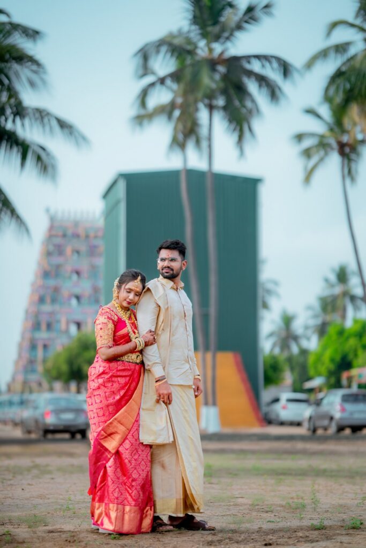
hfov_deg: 16.1
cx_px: 183
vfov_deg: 23.9
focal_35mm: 85
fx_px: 1296
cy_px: 274
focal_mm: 85
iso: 100
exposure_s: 1/3200
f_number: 1.4
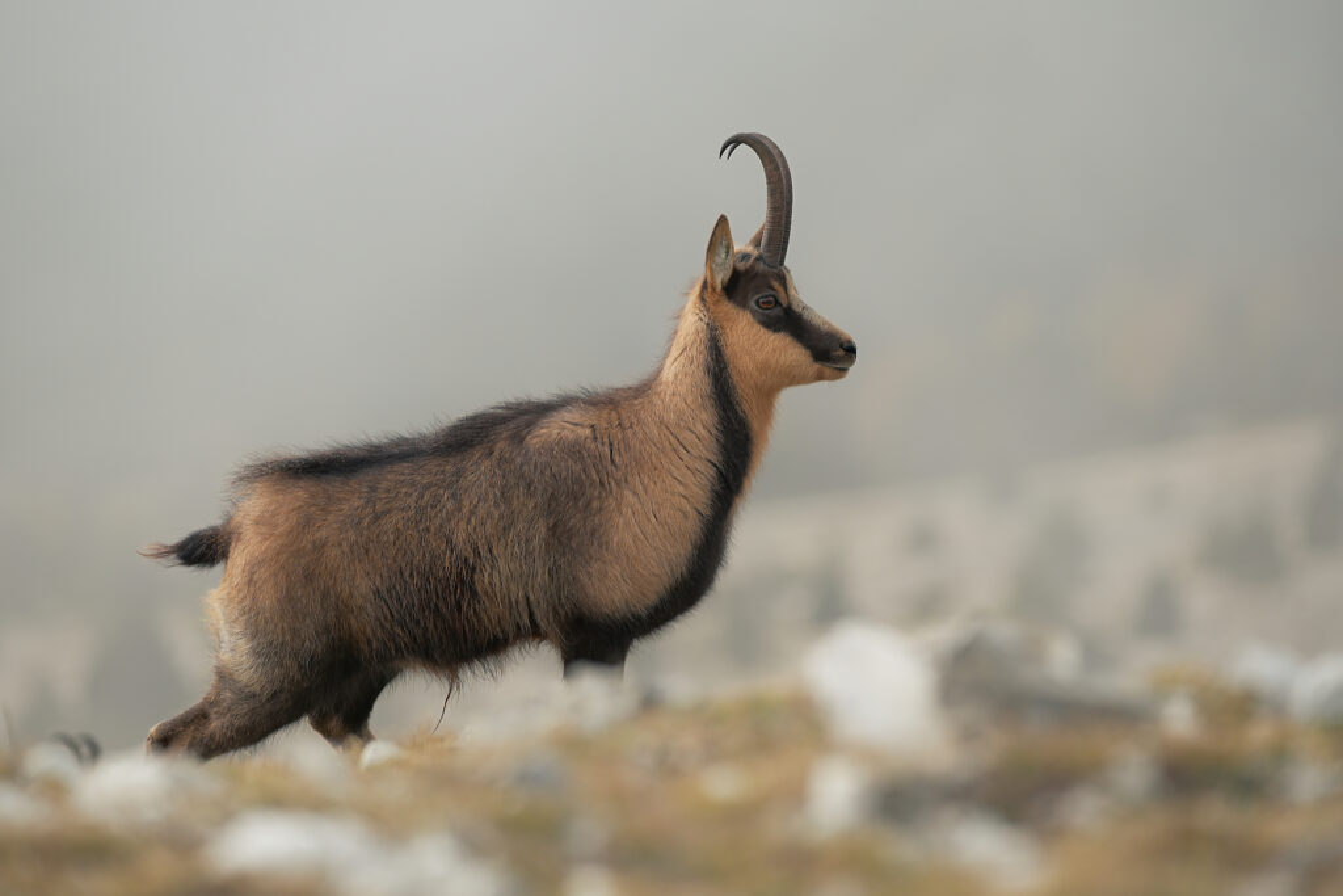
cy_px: 448
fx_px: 12685
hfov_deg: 6.1
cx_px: 672
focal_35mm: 340
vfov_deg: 4.0
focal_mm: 340
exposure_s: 1/1600
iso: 400
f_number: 6.3
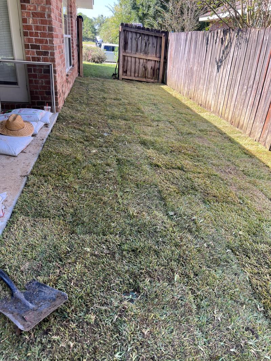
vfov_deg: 67.3
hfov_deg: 53.1
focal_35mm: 26
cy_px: 180
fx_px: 271
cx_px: 136
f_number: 1.5
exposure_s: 1/383
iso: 50
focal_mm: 5.7
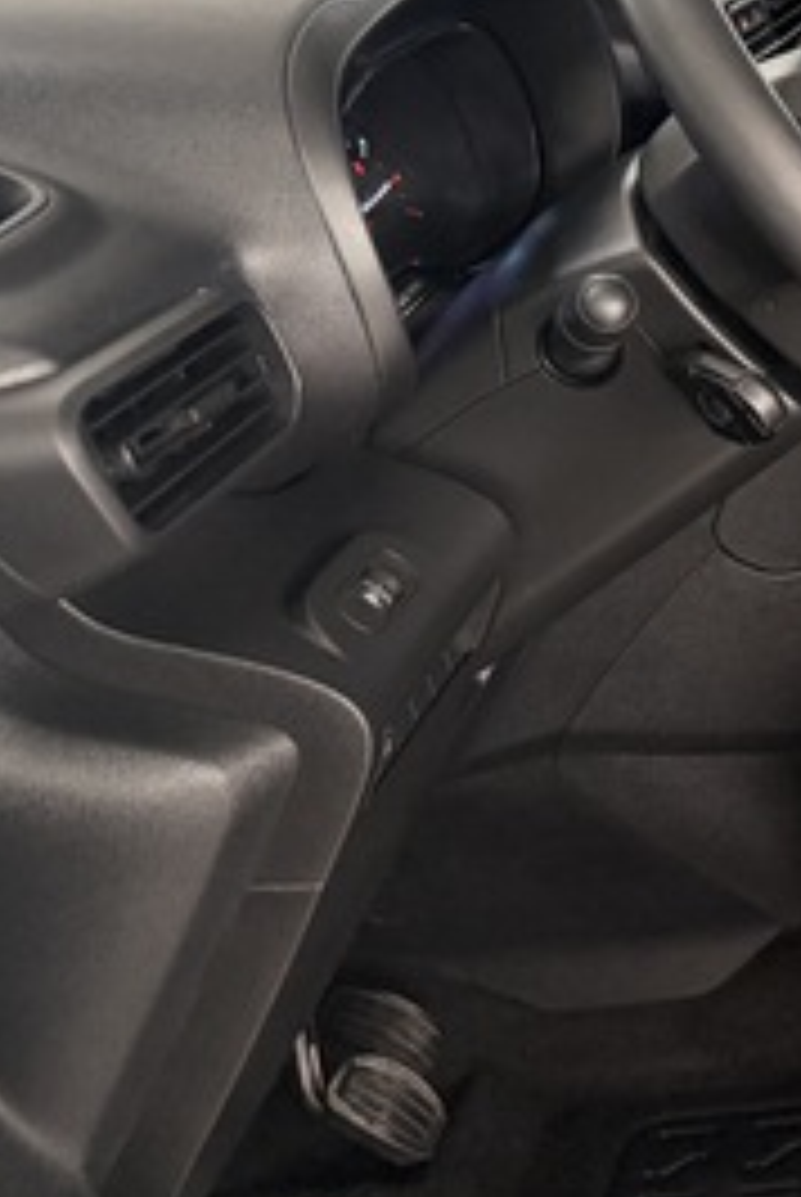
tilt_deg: -19.2
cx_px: 1426
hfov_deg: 18.1
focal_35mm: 60
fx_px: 1997
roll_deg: +1.2
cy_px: 248
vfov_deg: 32.5
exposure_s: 1/100
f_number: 1.78
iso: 320
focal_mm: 6.76
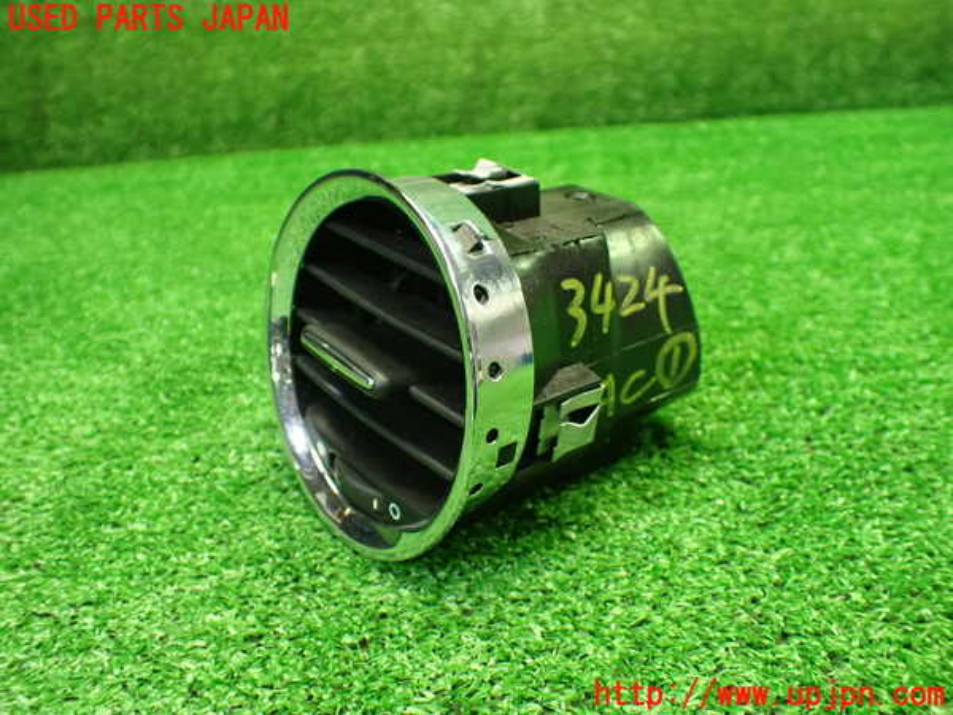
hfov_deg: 60.0
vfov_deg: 46.8
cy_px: 358
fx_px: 826
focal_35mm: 30
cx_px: 476
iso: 800
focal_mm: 5.4
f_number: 2.3
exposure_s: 1/100
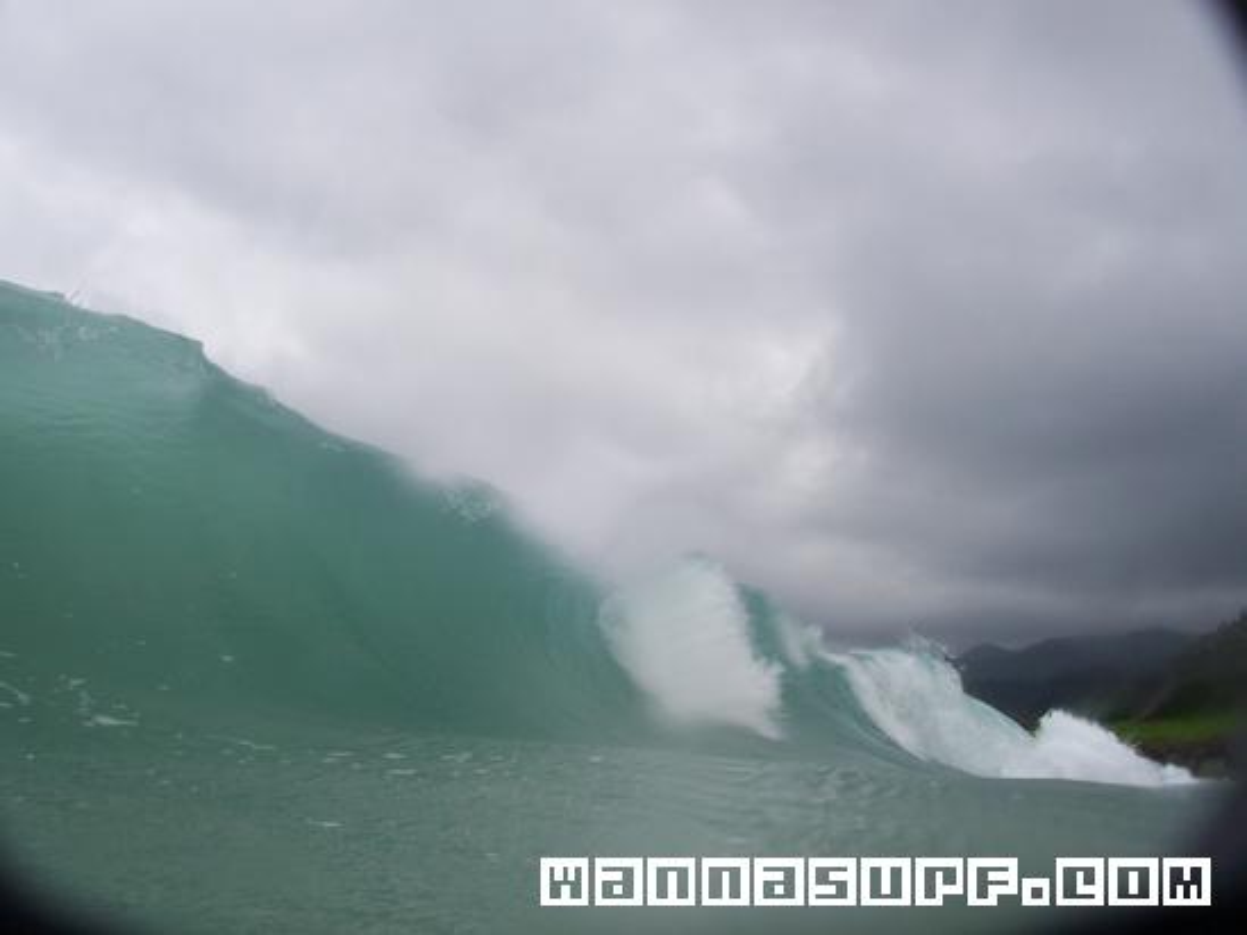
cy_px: 468
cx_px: 624
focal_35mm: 37
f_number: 5.6
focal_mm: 5.6
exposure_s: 1/750
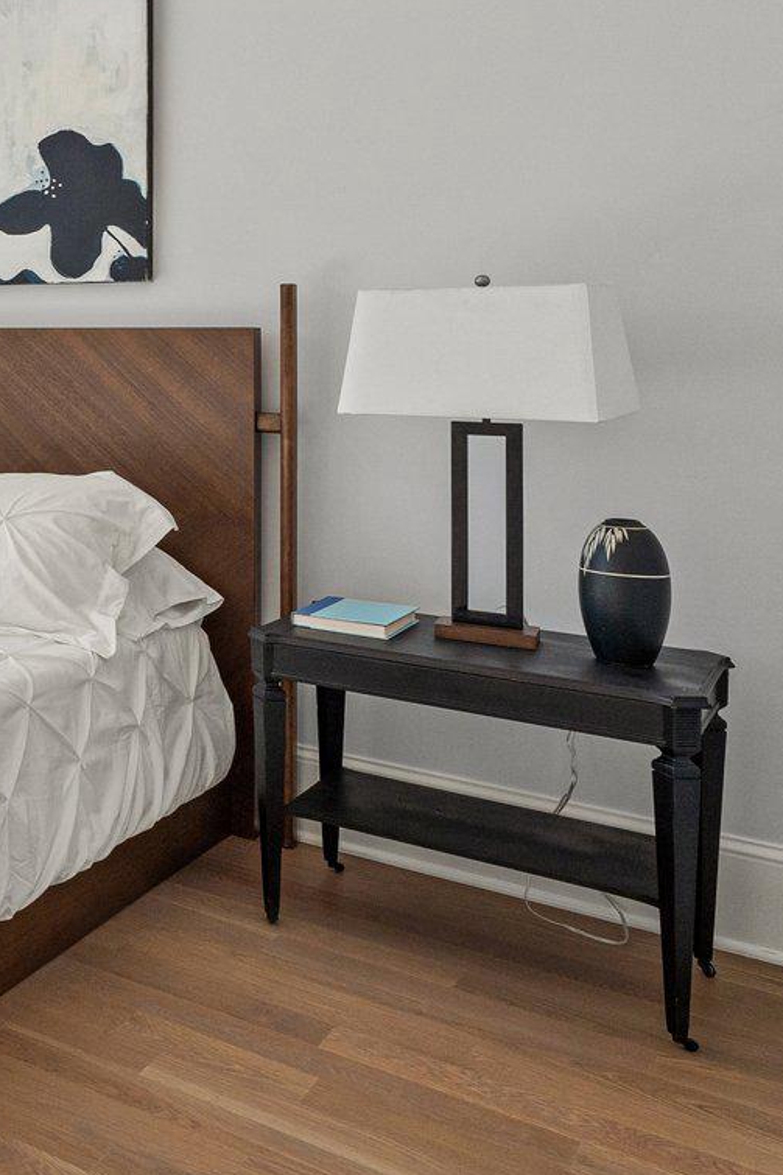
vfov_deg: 49.4
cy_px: 352
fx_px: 1240
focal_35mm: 38
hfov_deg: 23.8
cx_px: -514
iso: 500
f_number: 8
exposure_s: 1/250
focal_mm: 14
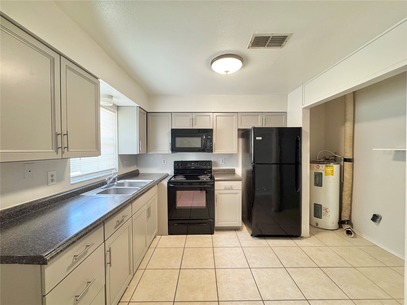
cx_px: 204
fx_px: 165
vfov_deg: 85.7
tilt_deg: -1.1
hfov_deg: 102.1
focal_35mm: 14
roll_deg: +0.3
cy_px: 152
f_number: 2.2
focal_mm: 2.22
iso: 320
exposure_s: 1/60
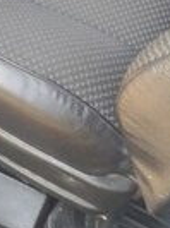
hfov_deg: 14.3
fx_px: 665
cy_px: -163
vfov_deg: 16.7
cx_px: -7
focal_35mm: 101
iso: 125
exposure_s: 1/33
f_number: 1.9
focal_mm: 3.7
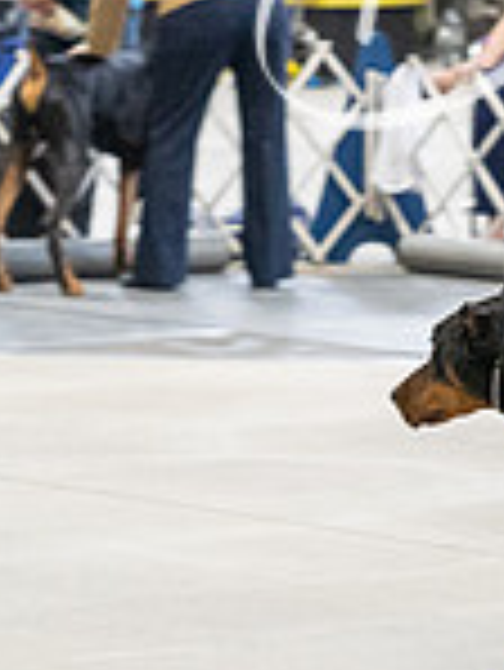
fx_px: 6242
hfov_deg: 4.6
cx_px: 909
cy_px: 209
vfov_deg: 6.1
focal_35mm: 322
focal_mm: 86
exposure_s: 1/320
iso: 6400
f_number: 4
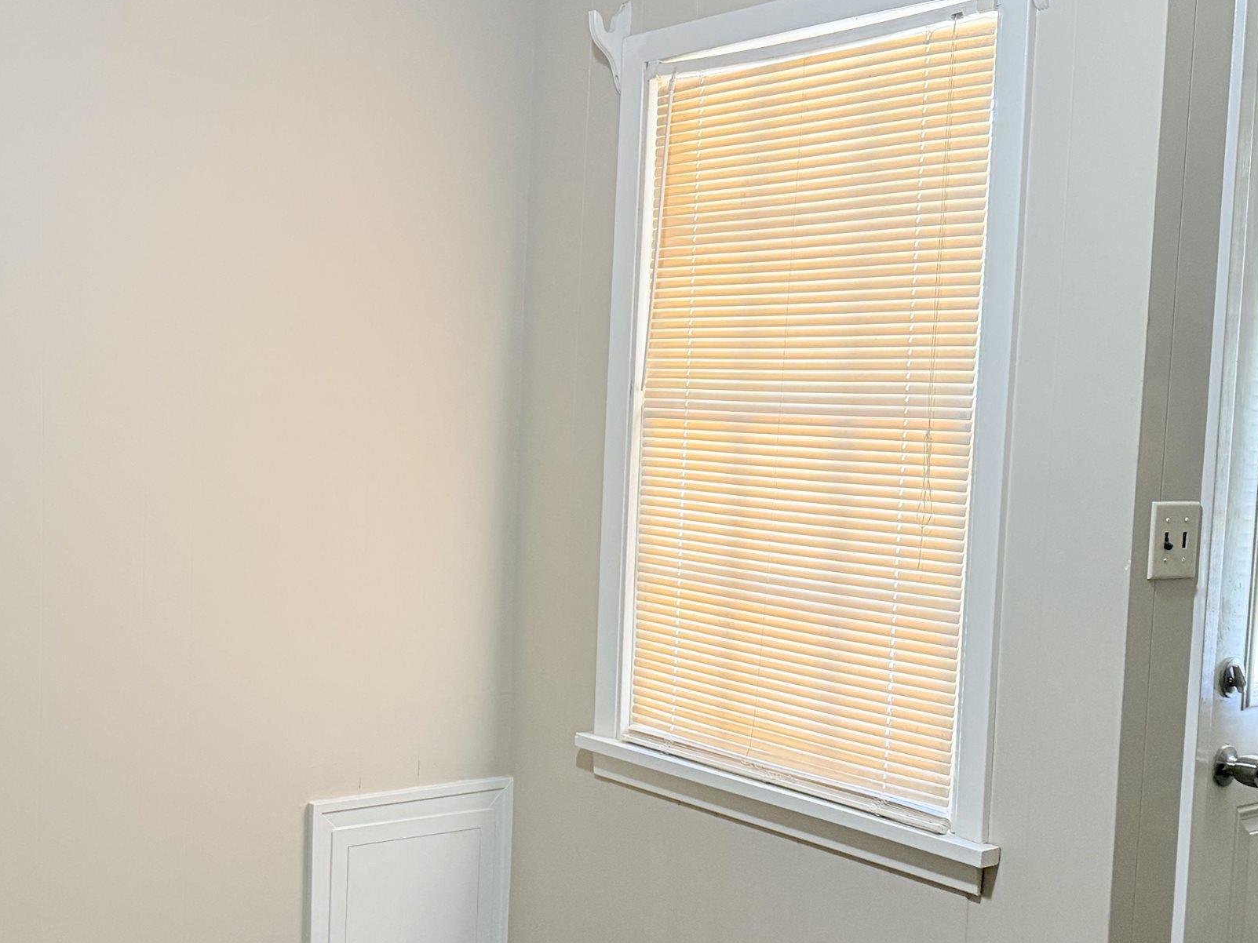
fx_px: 1672
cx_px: 382
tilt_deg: -5.3
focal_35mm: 46
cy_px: 561
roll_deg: -1.2
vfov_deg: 31.4
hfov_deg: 40.5
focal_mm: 6.76
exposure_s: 1/60
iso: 320
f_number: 1.78
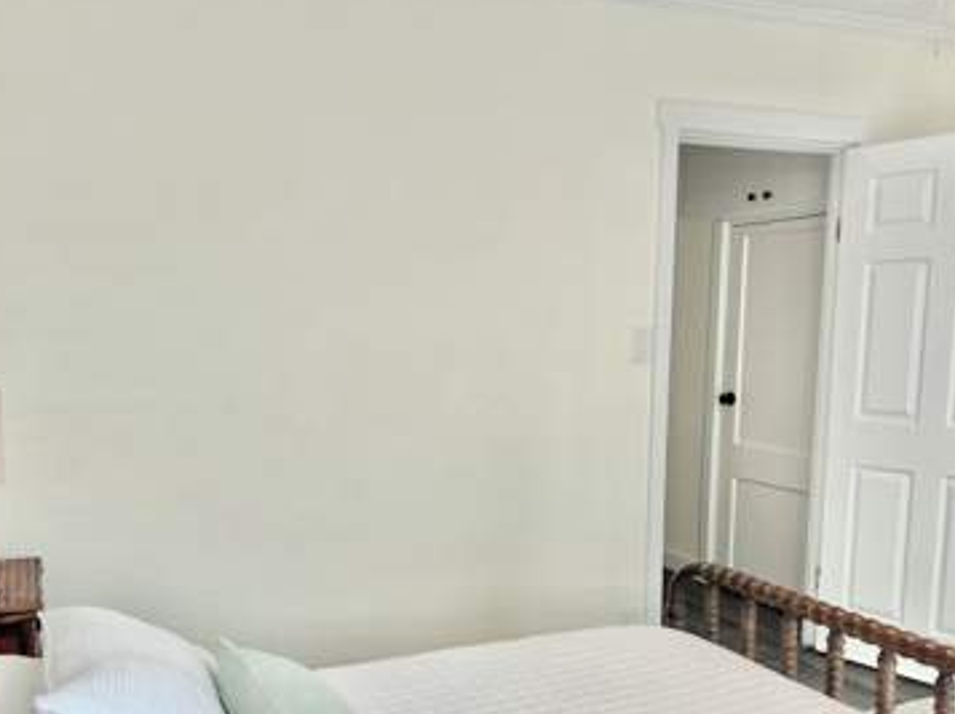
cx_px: 433
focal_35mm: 35
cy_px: 467
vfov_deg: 40.2
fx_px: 965
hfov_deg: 52.6
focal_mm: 5.7
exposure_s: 1/121
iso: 40
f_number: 1.5
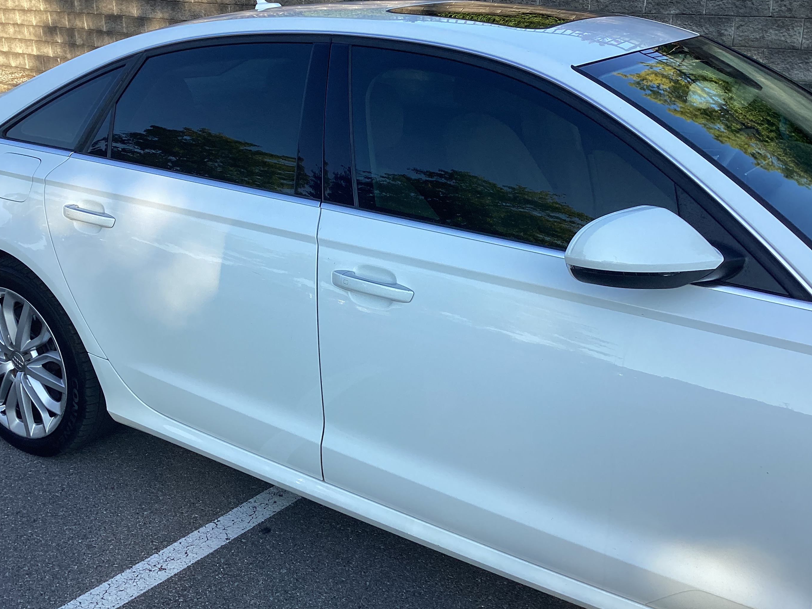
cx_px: 353
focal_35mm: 37
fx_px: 868
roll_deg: +1.3
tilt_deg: -18.3
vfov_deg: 38.5
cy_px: 247
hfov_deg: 50.0
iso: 25
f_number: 2.4
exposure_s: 1/452
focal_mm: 3.3
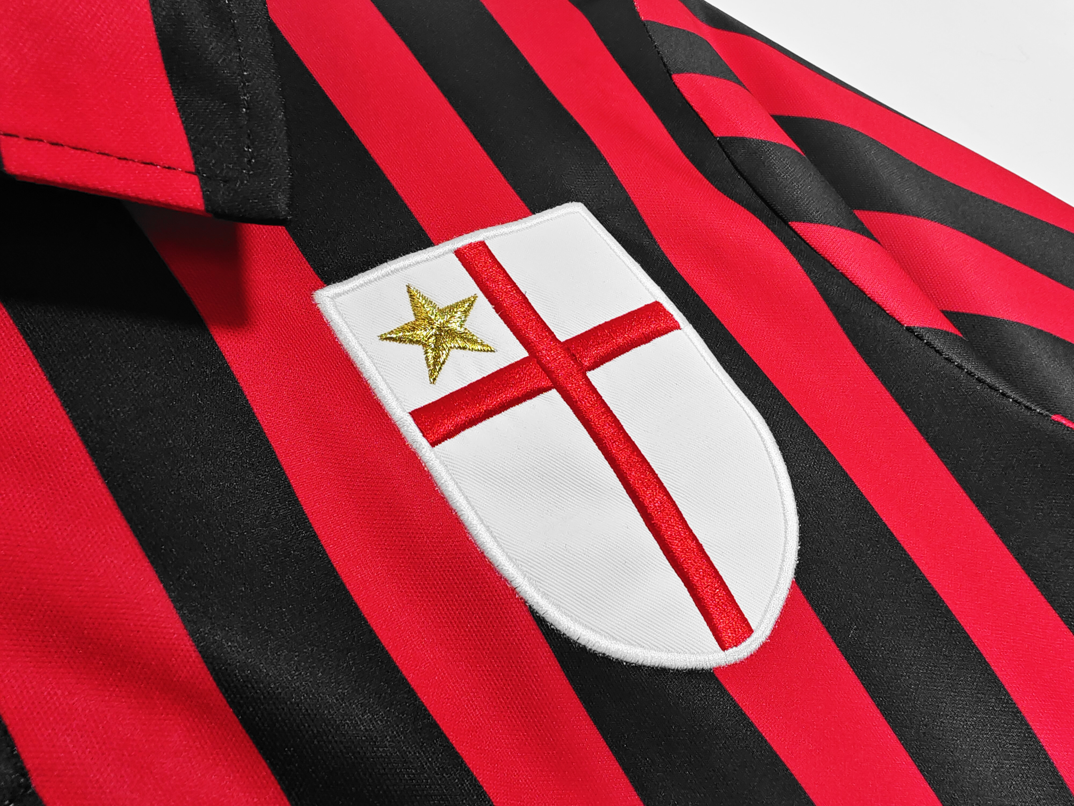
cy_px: 403
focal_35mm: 23
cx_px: 537
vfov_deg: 58.9
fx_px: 714
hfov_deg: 73.9
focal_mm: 2.59
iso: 94
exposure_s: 1/50
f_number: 2.2
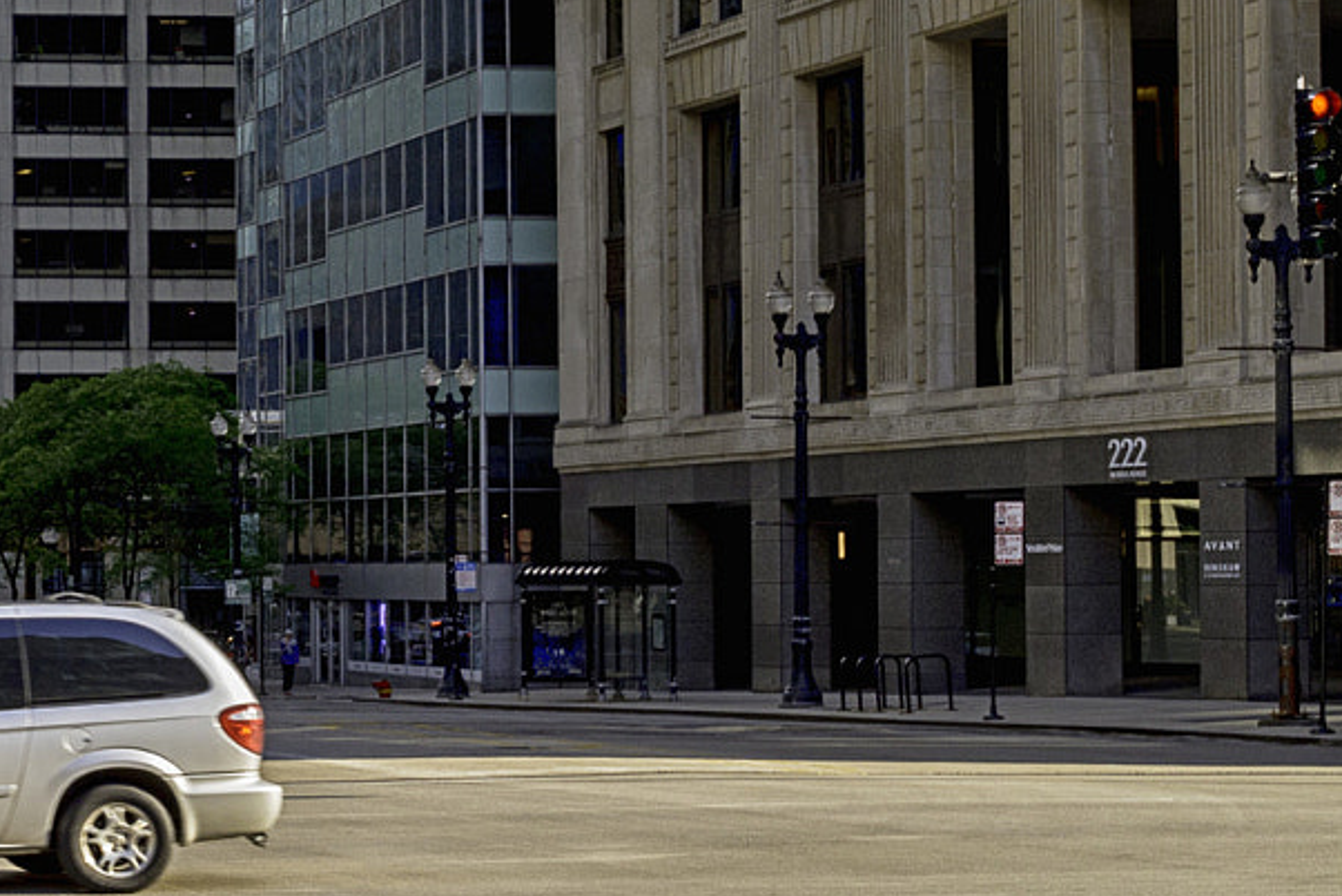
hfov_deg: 20.3
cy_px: -218
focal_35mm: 93
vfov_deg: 14.2
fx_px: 3468
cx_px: -343
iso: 400
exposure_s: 1/250
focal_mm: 35
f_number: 8
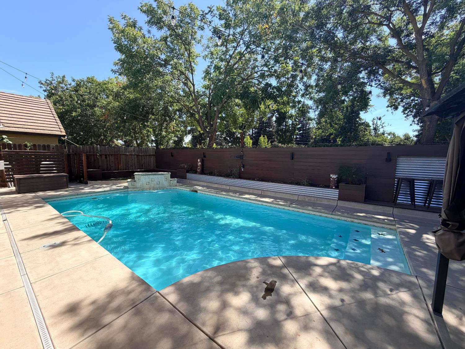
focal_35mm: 14
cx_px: 232
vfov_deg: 85.7
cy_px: 174
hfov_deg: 102.1
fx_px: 188
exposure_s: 1/644
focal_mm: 2.22
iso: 40
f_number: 2.2
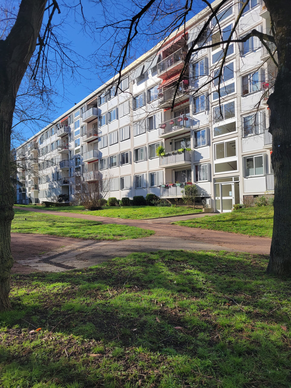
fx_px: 291
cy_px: 194
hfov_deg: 53.1
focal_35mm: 26
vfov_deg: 67.3
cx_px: 146
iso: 40
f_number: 1.8
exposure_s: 1/2077
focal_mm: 5.4
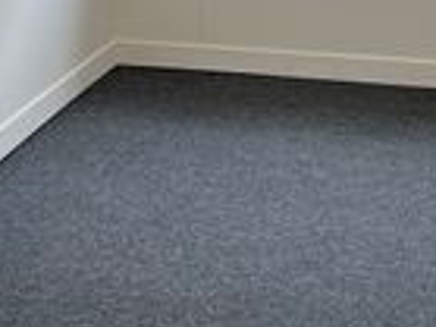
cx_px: 169
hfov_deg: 25.9
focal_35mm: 75
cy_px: 9
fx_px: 944
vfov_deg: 19.1
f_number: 1.5
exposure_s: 1/257
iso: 50
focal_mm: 5.7
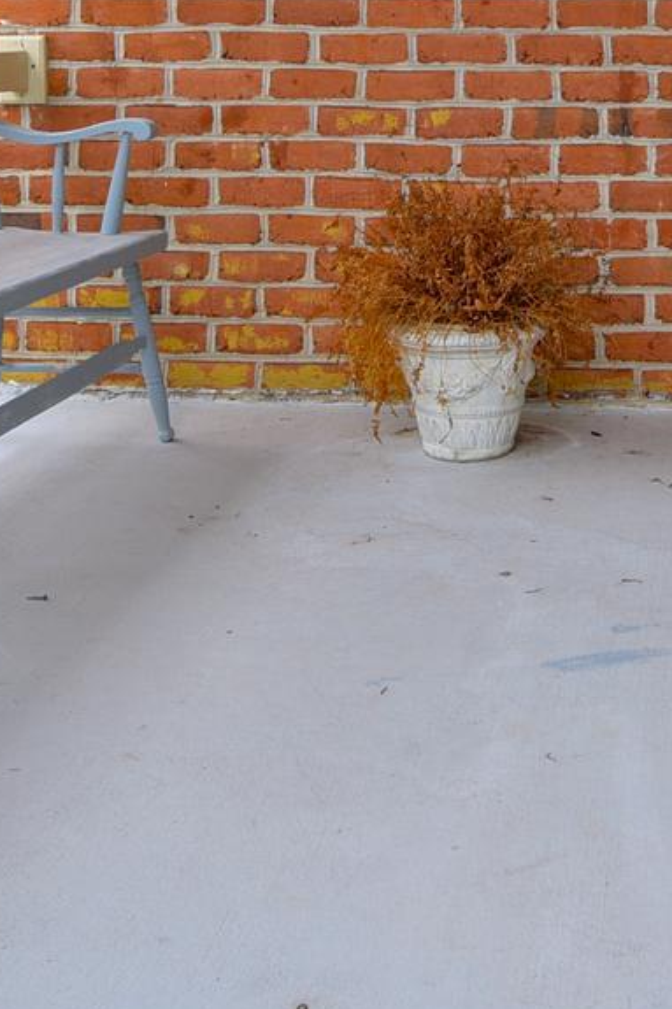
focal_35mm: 57
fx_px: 1597
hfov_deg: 23.1
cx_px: 619
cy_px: -15
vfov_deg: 32.1
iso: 100
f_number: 4.5
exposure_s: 1/80
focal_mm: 16
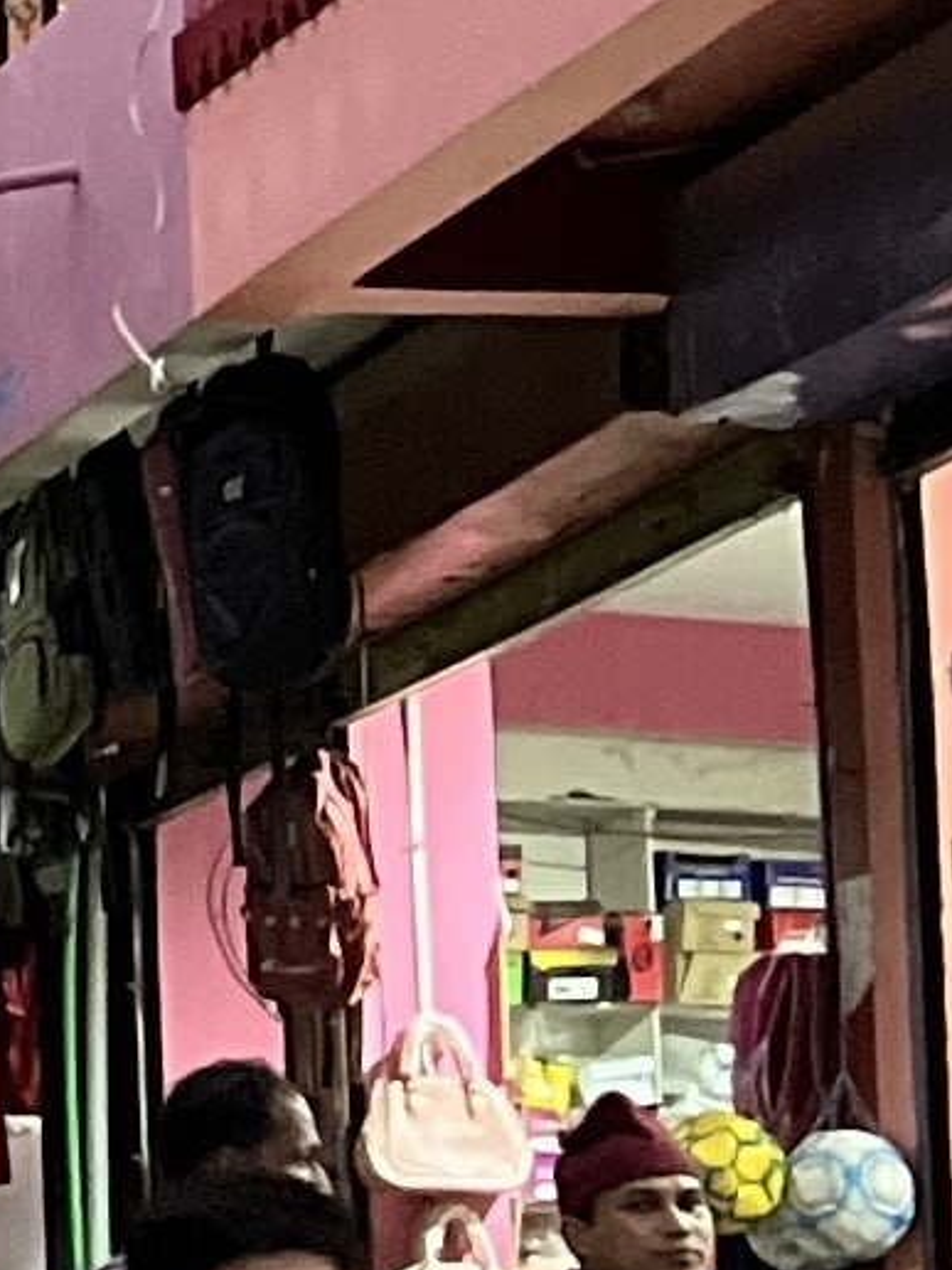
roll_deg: -0.2
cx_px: -1755
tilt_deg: +8.5
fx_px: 7260
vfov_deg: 10.0
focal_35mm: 198
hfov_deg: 6.9
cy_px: 859
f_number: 1.5
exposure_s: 1/33
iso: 500
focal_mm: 5.7
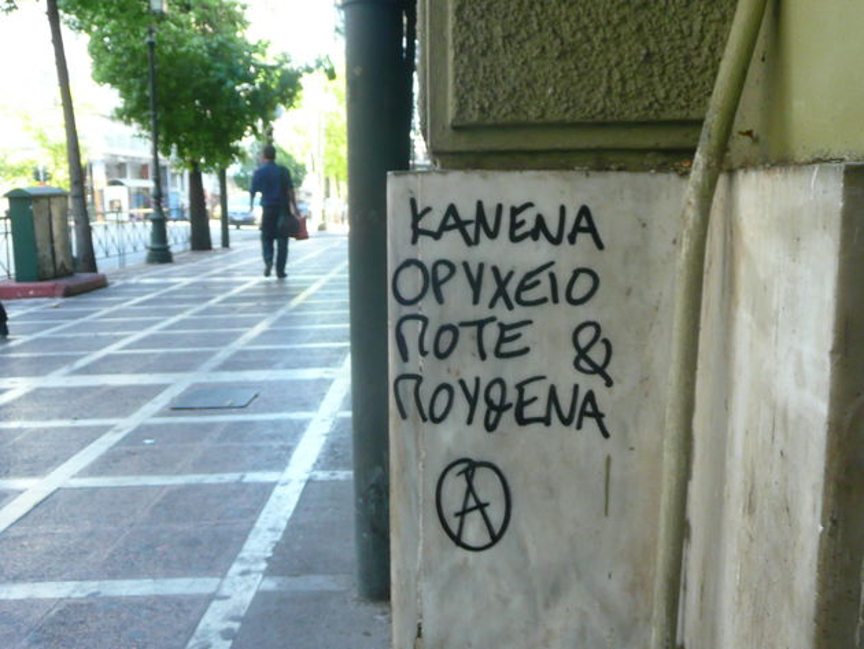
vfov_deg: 37.7
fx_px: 949
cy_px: 324
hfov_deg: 49.0
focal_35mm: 38
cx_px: 432
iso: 200
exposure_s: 1/50
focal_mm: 6.2
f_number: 3.8
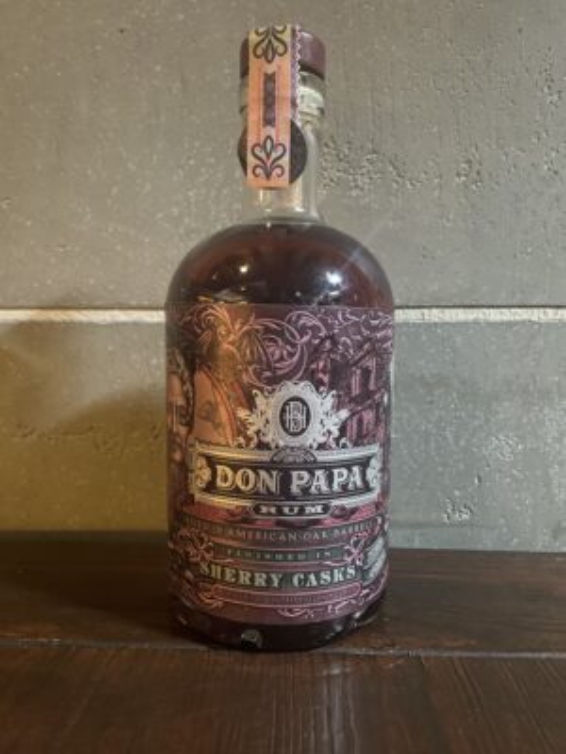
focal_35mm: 26
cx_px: 283
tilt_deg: -6.1
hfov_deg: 53.1
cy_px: 377
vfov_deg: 67.3
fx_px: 567
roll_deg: +0.1
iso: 500
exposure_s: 1/8
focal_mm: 4.2
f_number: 1.6
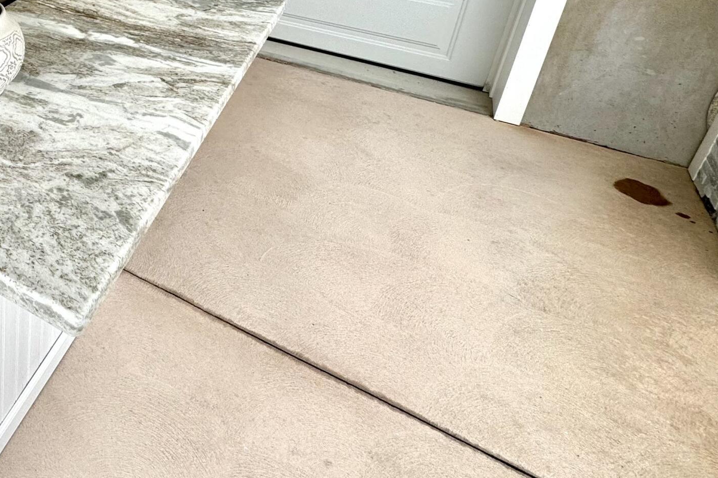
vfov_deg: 37.5
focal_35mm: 31
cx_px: -37
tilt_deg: -21.5
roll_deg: +0.6
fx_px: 618
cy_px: -8
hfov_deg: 47.3
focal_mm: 2.22
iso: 50
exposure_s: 1/868
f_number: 2.2
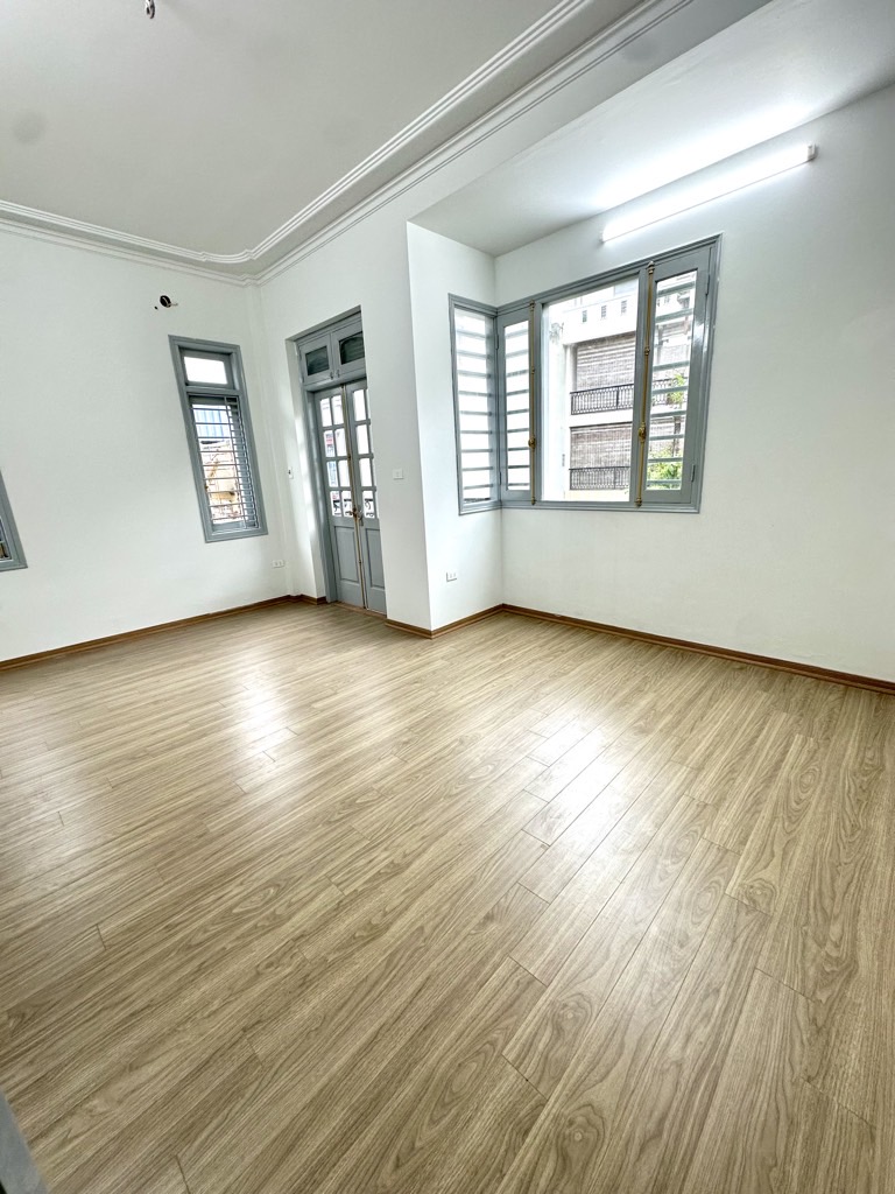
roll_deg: +1.1
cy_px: 597
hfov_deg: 85.7
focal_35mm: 14
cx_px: 448
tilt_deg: -14.8
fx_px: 483
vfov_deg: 102.1
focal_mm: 2.22
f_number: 2.2
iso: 64
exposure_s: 1/100
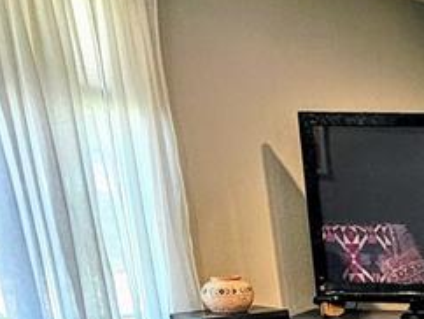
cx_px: 578
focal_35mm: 55
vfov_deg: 22.5
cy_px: 457
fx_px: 674
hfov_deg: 27.7
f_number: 2.2
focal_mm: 2.2
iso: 200
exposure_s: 1/100
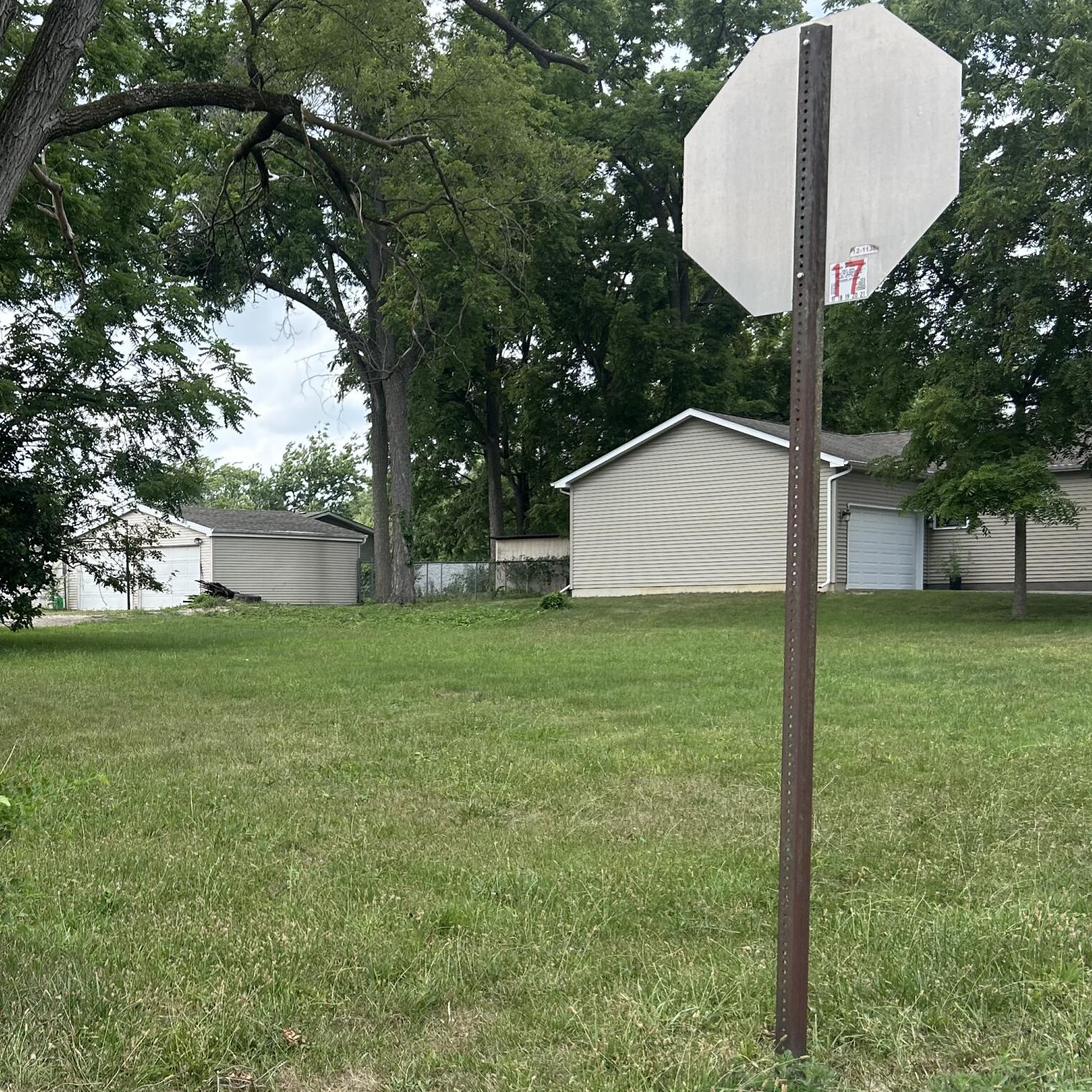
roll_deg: +1.1
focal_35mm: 45
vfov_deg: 37.4
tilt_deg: -1.4
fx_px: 1606
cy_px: 665
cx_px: 158
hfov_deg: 35.8
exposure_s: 1/991
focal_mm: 5.7
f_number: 1.5
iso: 50
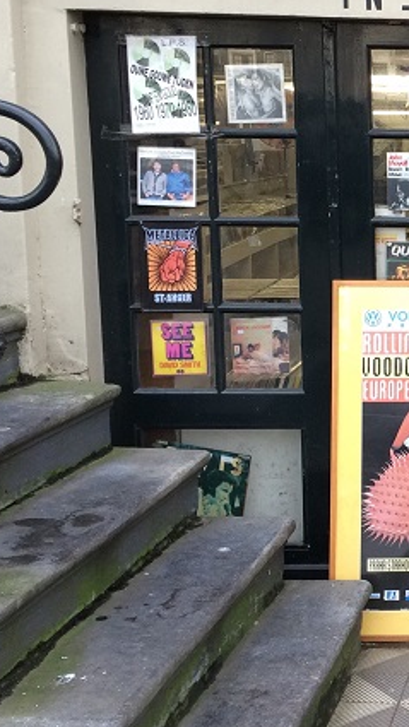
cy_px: 250
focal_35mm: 60
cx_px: 611
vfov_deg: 34.6
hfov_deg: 17.9
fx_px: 1157
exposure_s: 1/120
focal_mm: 4.15
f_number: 2.2
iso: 64
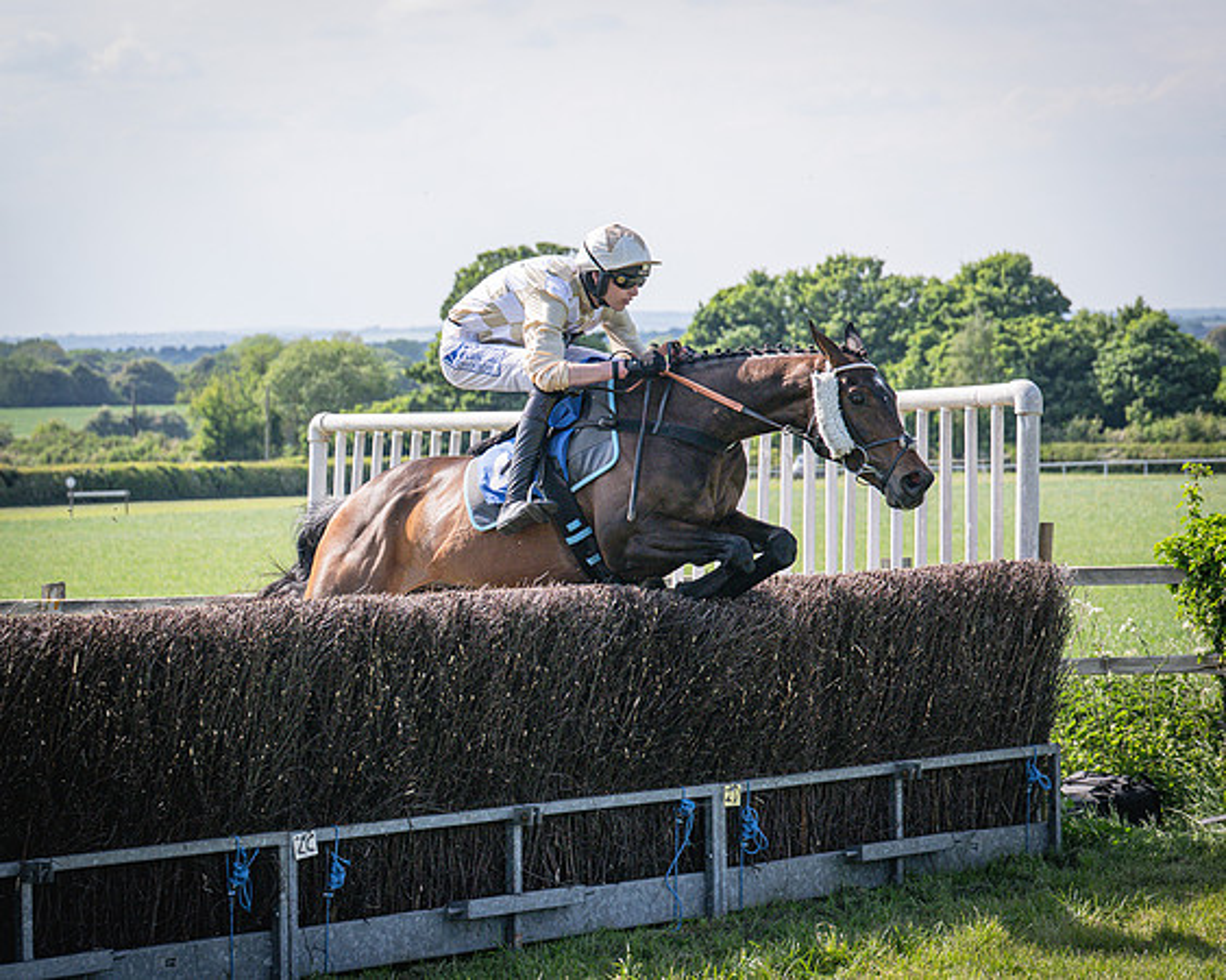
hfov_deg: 16.3
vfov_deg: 13.0
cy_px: 483
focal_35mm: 118
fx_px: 4288
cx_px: 646
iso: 400
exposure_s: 1/3200
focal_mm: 70
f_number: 4
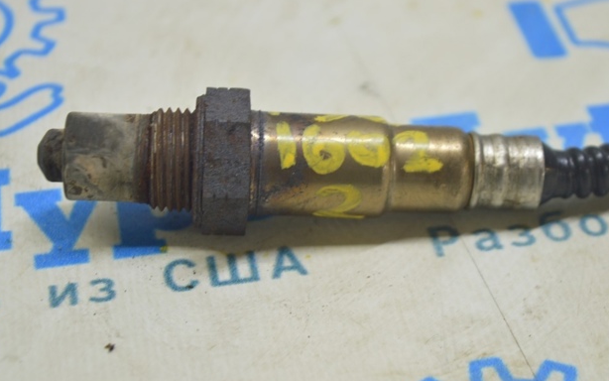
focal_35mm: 88
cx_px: 306
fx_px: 1453
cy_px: 203
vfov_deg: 14.9
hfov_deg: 23.7
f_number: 5.6
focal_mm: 55
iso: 400
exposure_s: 1/20
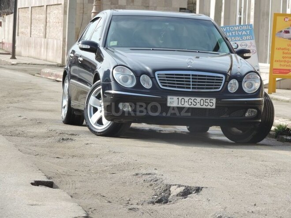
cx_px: 146
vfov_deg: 5.9
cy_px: 109
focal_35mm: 250
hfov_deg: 7.9
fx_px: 2102
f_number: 4.7
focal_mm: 44.5
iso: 80
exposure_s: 1/250
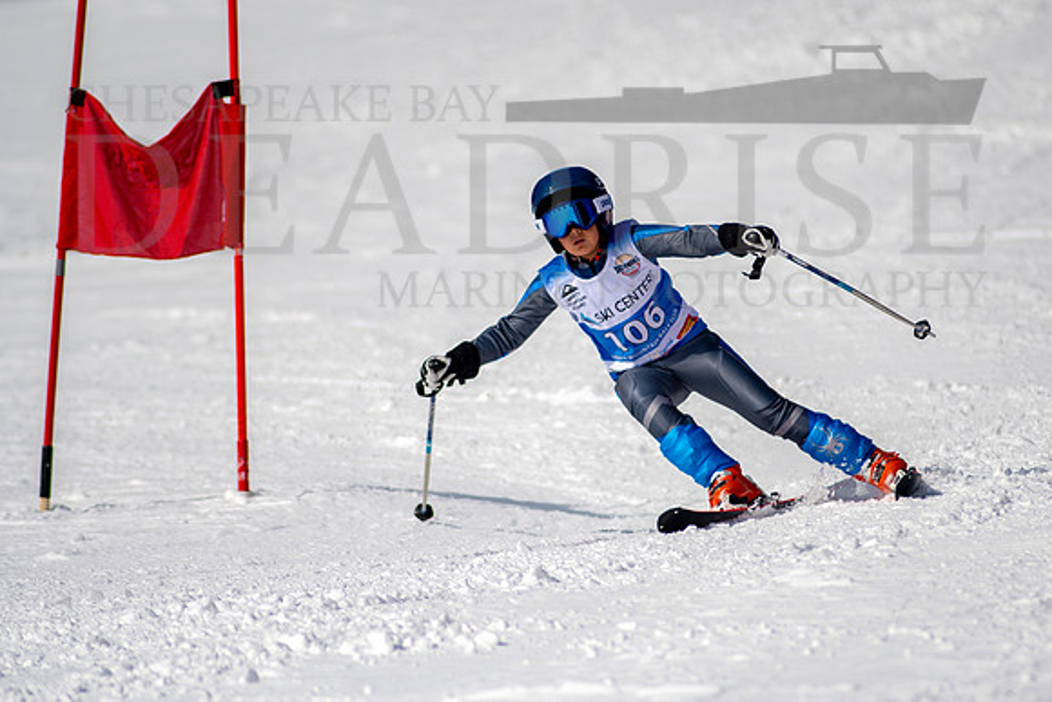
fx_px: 15641
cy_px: 353
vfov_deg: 2.6
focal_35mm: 535
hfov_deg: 3.9
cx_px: 575
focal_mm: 300
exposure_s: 1/6400
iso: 100
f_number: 2.8
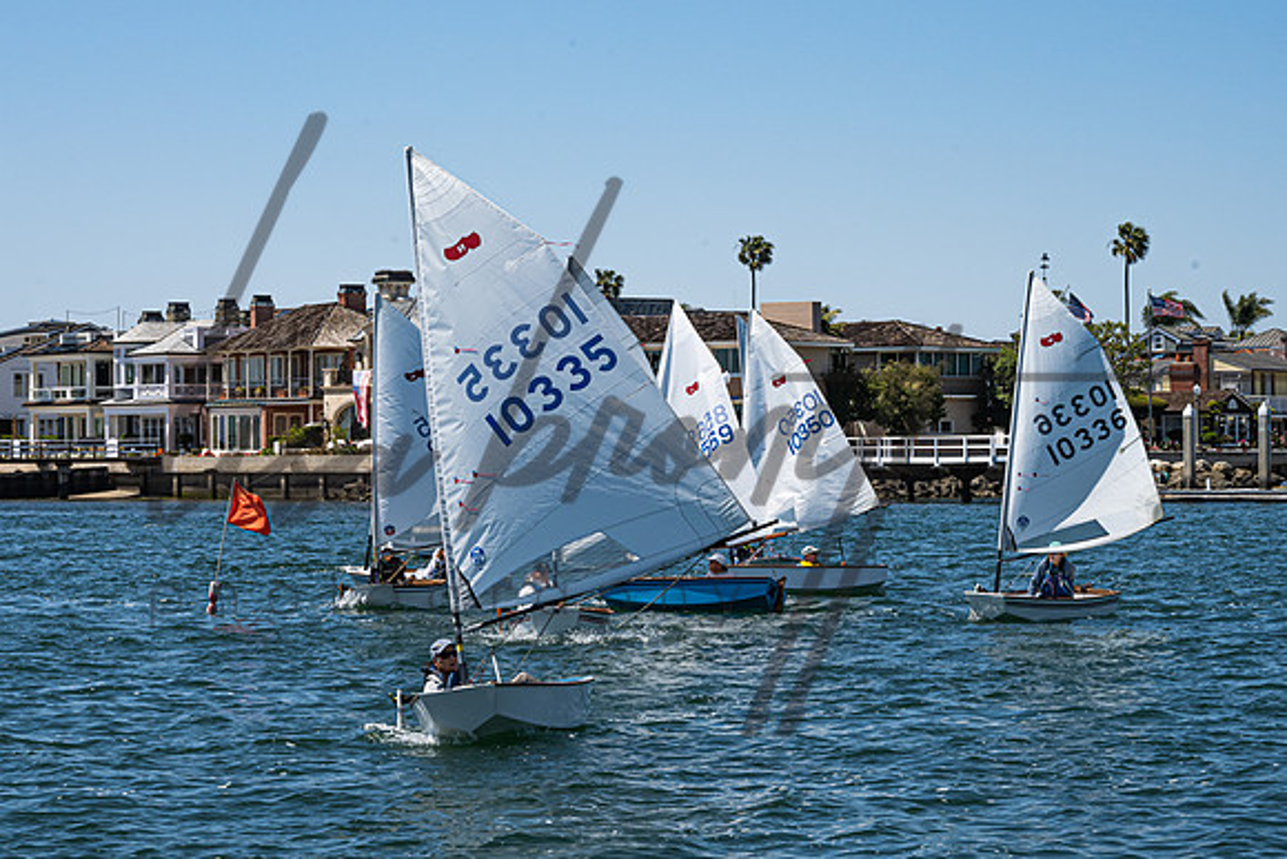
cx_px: 616
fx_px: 3568
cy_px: 319
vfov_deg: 13.7
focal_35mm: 100
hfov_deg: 20.4
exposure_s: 1/400
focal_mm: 73
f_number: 16
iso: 250
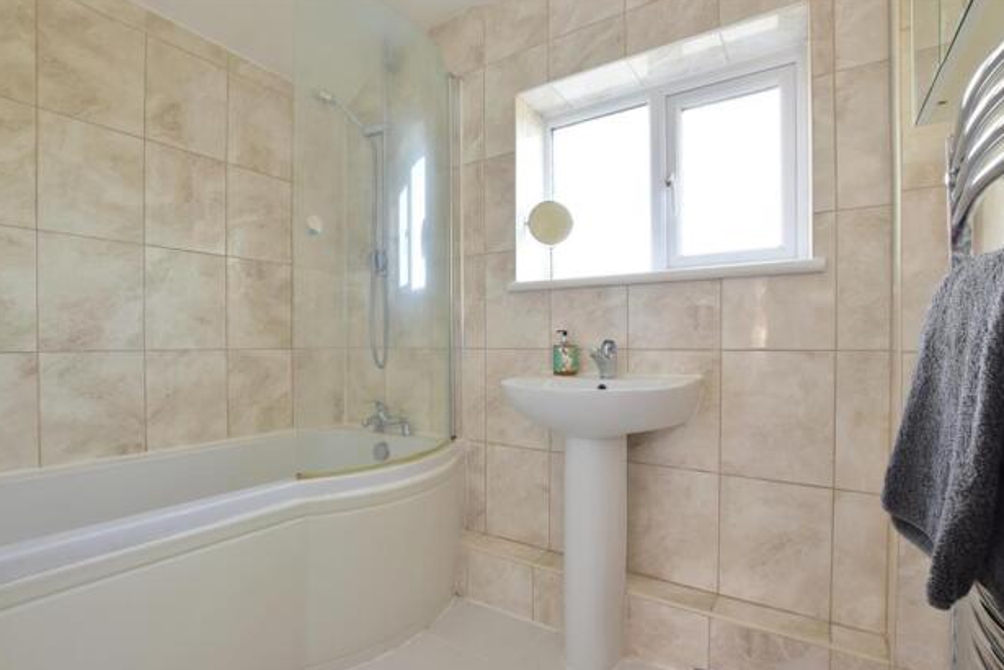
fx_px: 446
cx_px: 501
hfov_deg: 96.7
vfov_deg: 73.7
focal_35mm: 16
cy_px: 351
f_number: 11
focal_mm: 10
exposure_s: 1/10
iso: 400
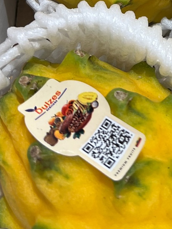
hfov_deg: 15.8
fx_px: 576
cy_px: -62
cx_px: 247
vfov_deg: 20.7
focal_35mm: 87
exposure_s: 1/100
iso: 80
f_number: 1.5
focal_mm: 5.7
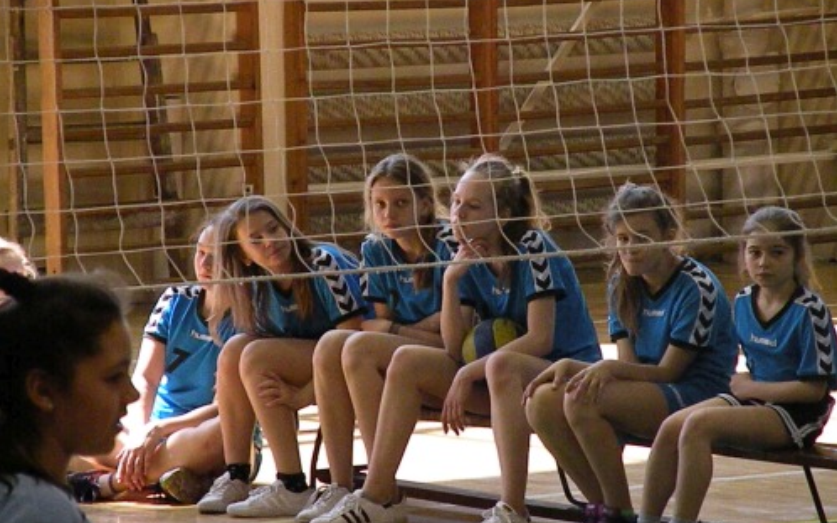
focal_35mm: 330
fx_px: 7526
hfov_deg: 6.4
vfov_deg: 4.0
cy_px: 293
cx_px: 418
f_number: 4.5
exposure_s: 1/320
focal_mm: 55
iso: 1600
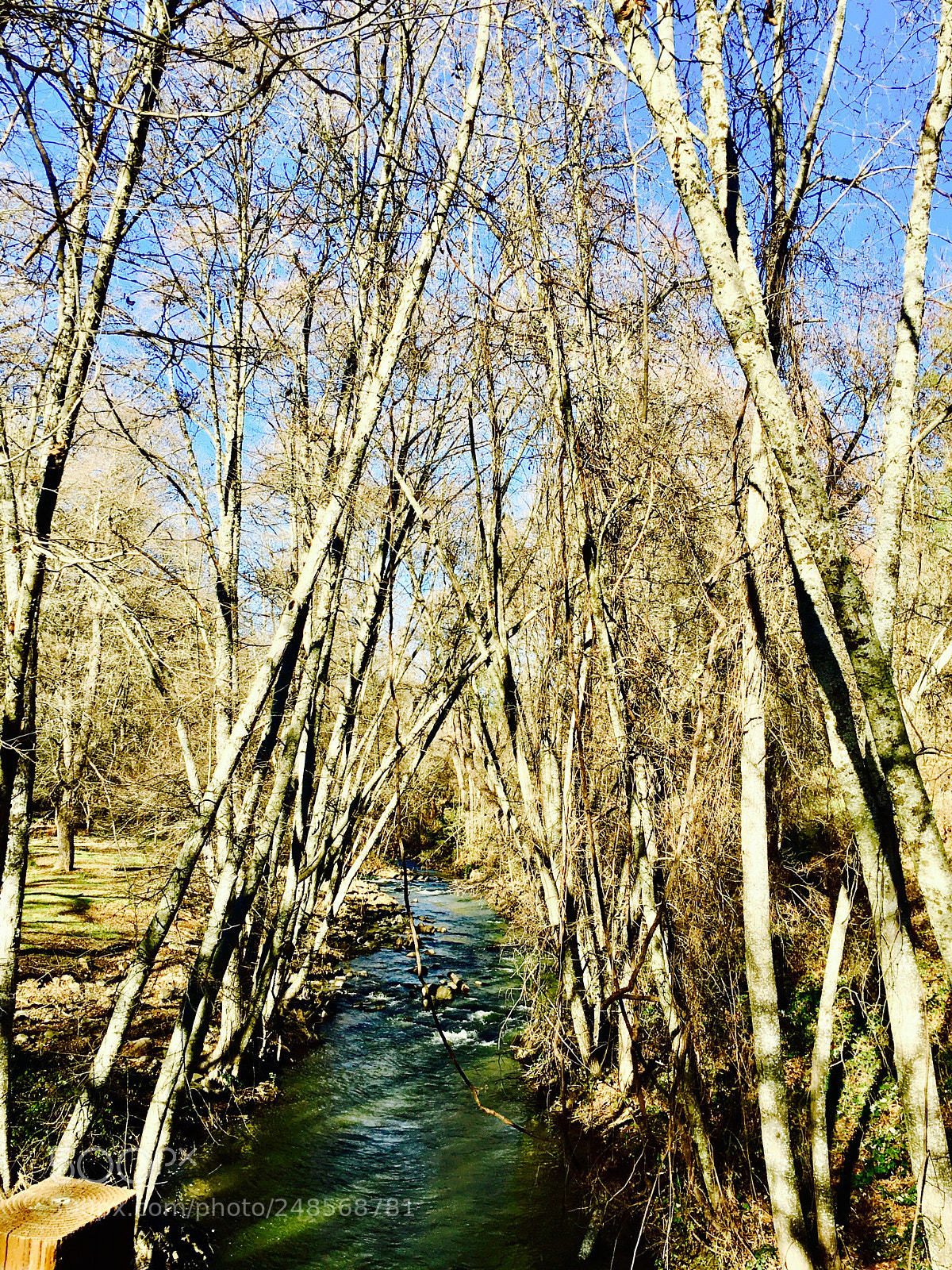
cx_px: 476
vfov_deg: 61.7
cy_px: 635
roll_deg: +1.2
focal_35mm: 29
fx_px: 1063
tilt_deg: +8.5
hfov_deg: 48.2
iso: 25
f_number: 2.2
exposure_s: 1/506
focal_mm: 4.15
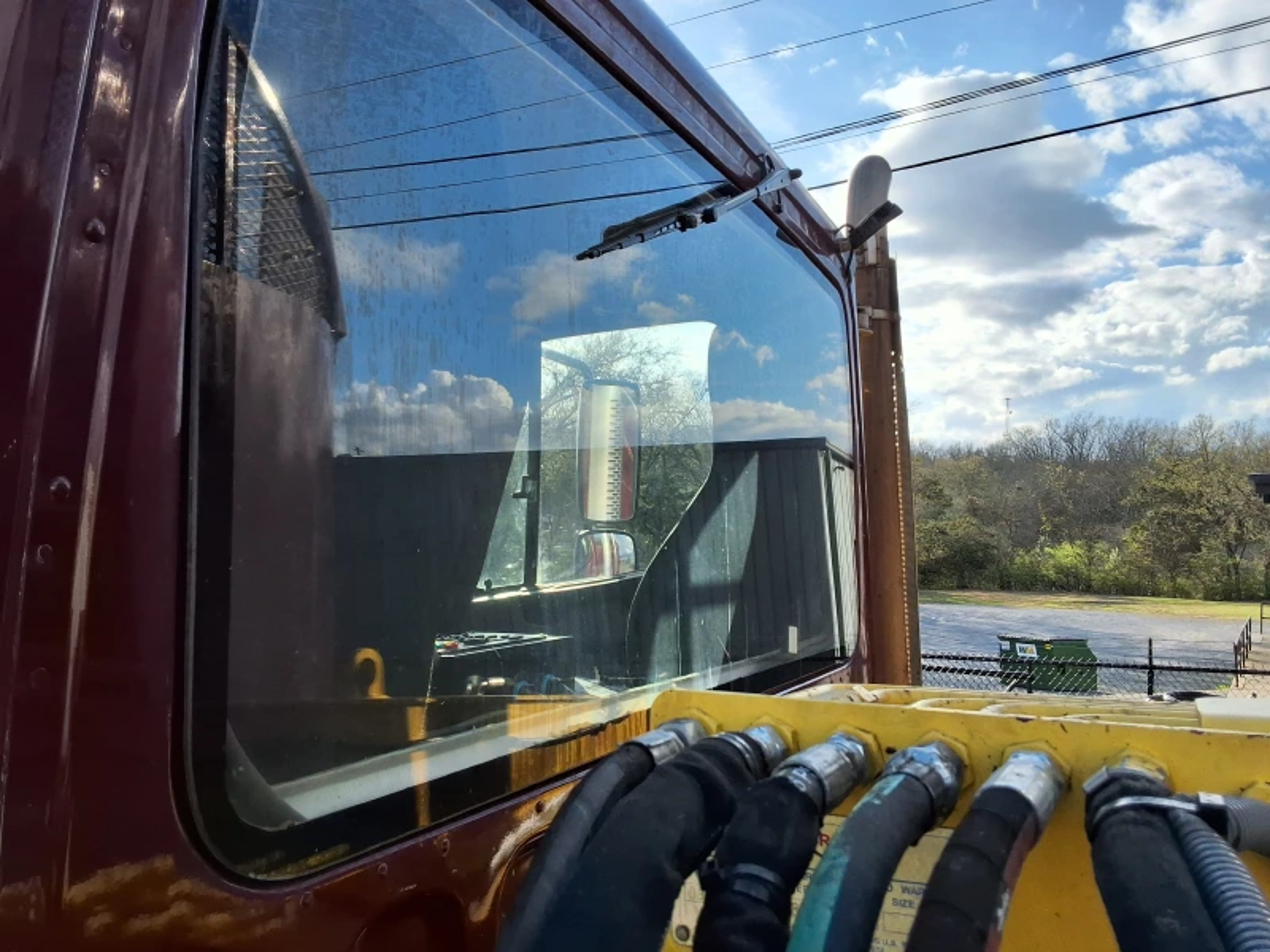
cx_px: 635
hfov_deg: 63.4
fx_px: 1027
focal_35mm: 28
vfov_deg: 49.7
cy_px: 476
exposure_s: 1/1546
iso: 32
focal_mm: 2.91
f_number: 1.9
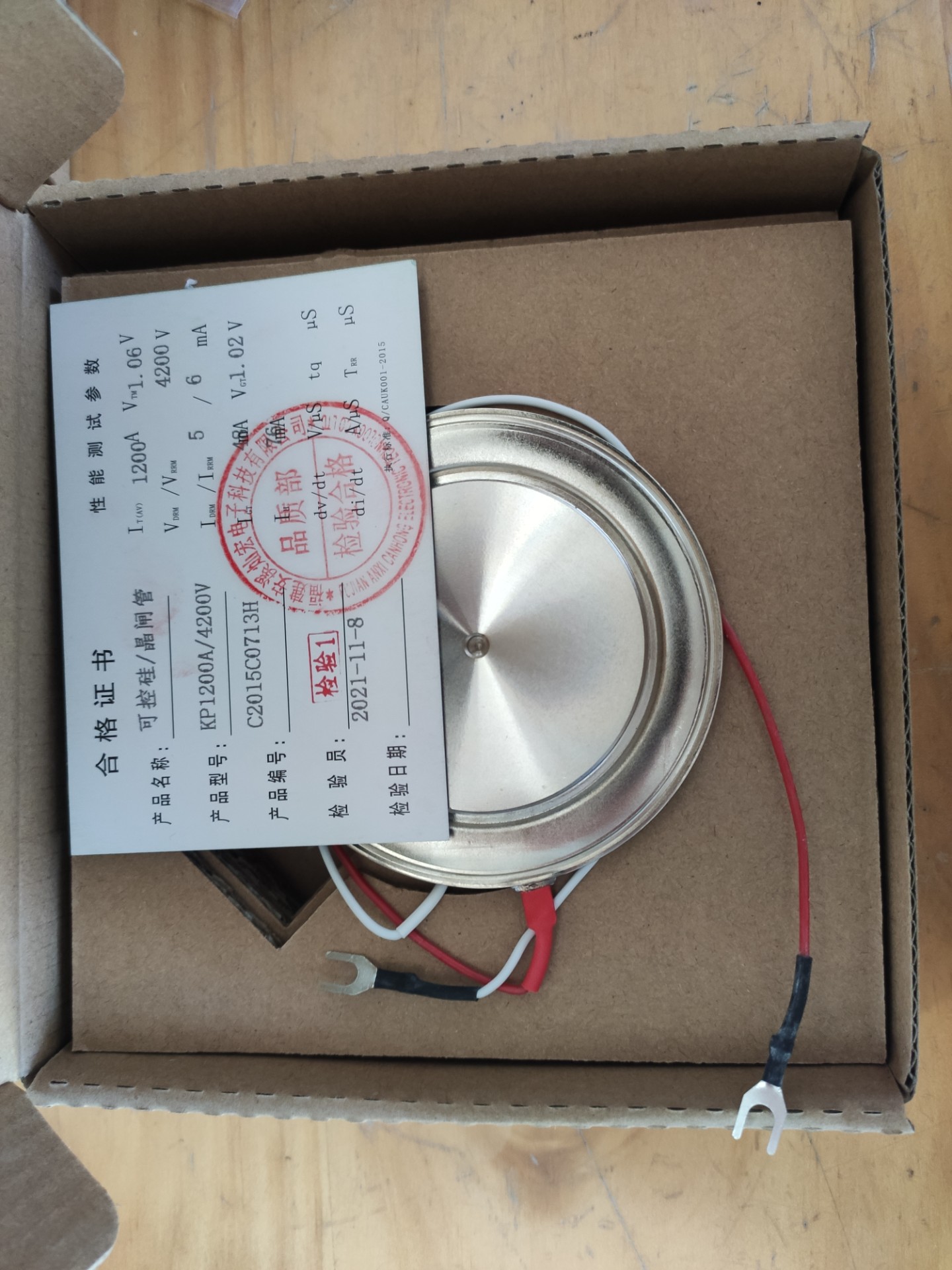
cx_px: 476
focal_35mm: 26
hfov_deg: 53.1
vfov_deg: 67.3
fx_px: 953
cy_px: 635
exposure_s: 1/33
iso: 818
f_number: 1.75
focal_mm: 4.77
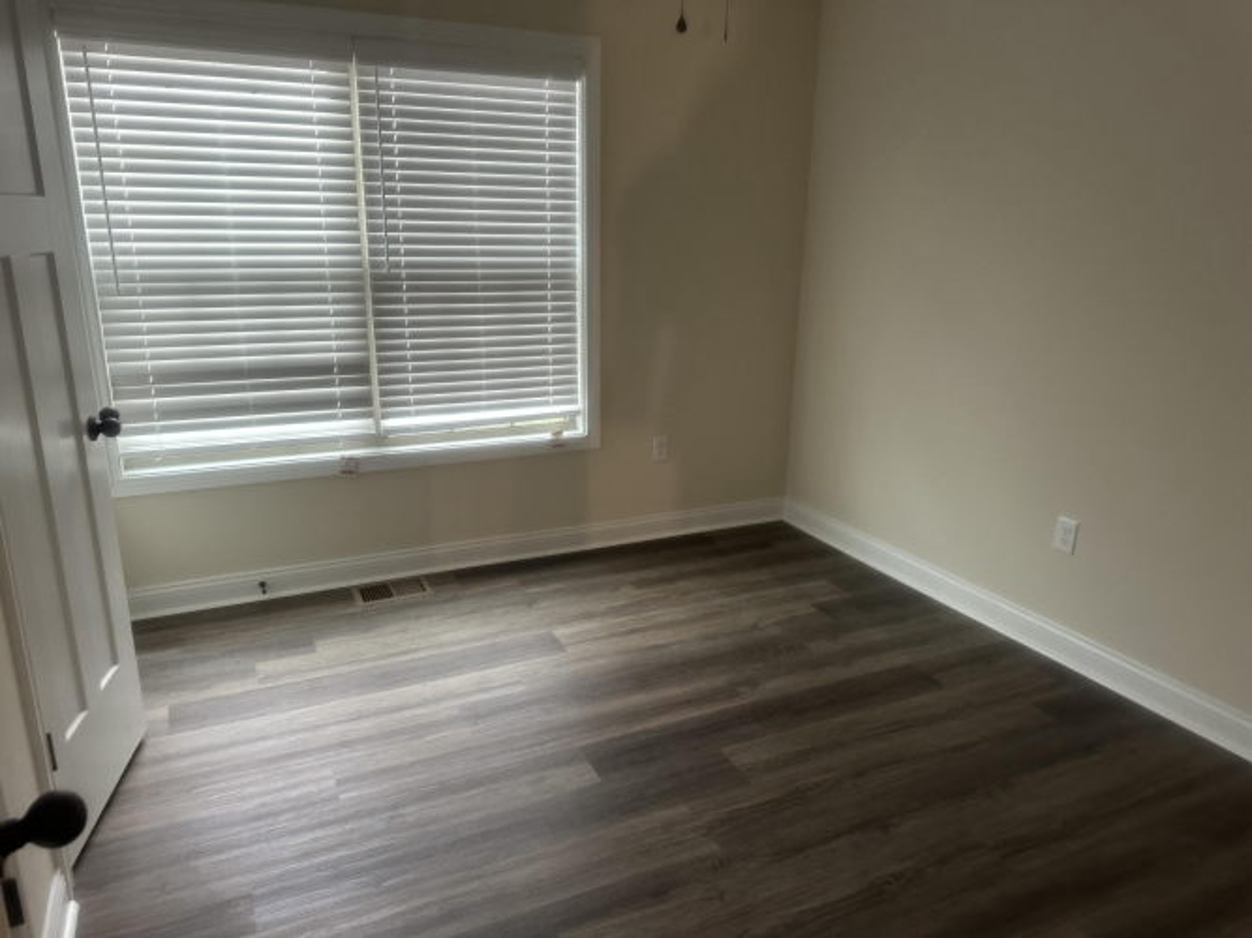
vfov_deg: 56.8
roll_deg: +0.1
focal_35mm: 24
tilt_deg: -15.6
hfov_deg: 71.6
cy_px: 469
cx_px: 626
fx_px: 868
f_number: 1.78
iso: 250
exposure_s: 1/60
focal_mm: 6.86
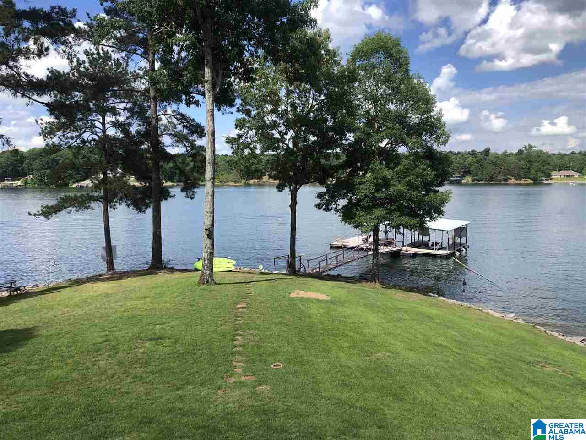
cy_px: 220
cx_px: 293
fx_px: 474
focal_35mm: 28
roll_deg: +0.5
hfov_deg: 63.4
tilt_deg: -5.8
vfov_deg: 49.7
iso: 20
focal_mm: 4
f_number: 1.8
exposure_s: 1/1453
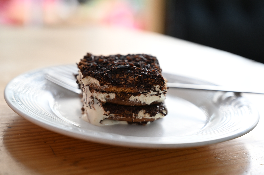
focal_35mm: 70
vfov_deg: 19.4
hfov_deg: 28.9
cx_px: 132
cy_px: 88
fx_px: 513
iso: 400
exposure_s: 1/60
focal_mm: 70
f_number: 4
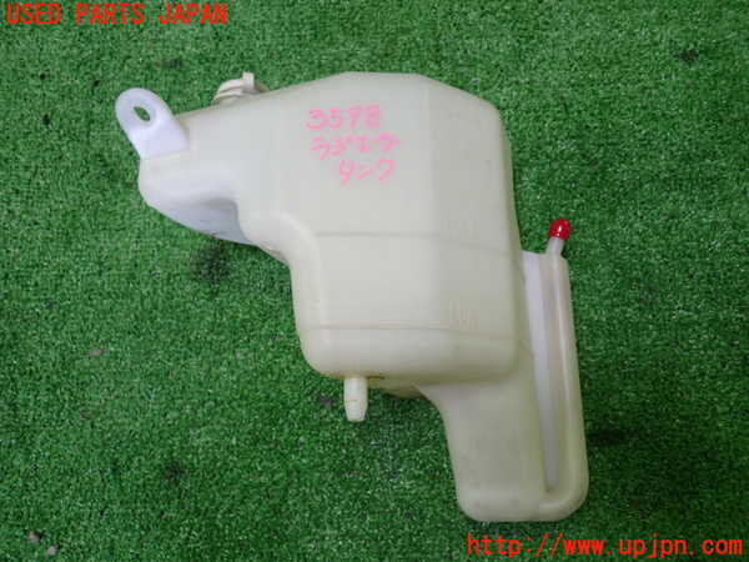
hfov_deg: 60.0
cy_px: 281
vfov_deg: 46.8
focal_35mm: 30
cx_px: 374
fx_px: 649
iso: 200
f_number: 2.3
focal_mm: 5.4
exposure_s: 1/50
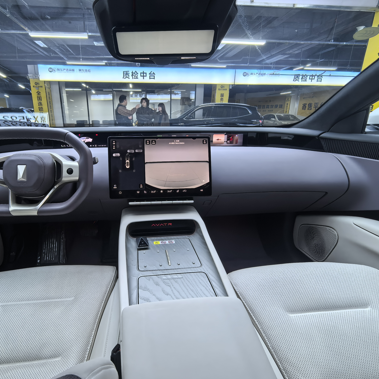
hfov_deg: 77.2
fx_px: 235
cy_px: 191
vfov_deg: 77.7
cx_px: 162
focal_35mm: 19
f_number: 2.2
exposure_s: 1/100
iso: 200
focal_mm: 1.95
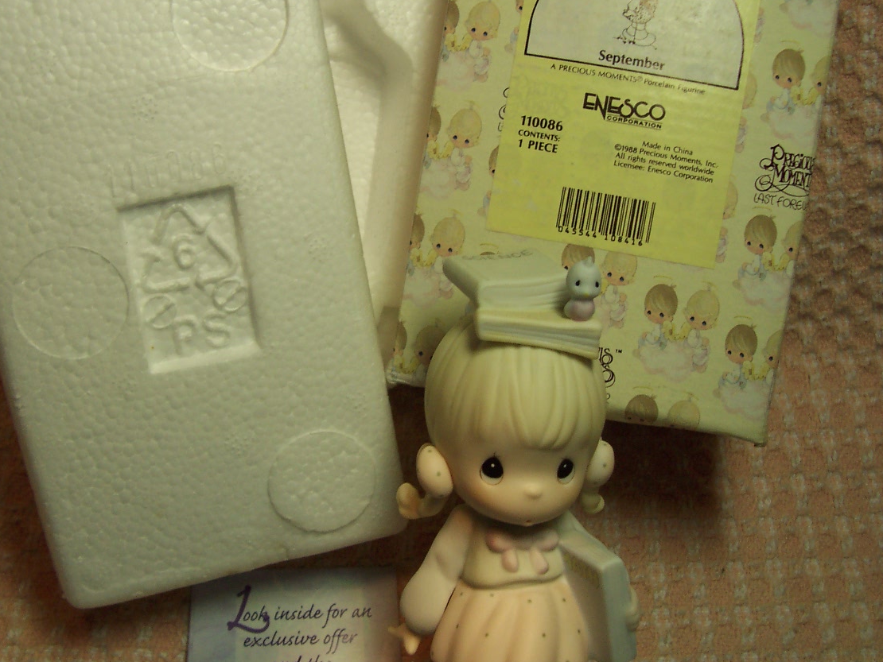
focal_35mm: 40
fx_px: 1021
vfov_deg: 36.0
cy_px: 325
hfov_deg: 46.8
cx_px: 416
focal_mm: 5.6
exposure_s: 1/125
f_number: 2.8
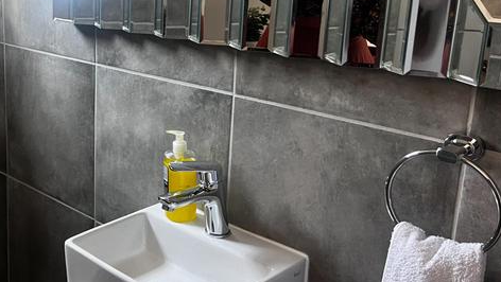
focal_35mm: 48
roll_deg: +1.2
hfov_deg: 40.6
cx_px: 82
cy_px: 98
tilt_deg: -12.7
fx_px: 638
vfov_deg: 24.8
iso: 160
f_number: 1.5
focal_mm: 5.7
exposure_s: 1/60
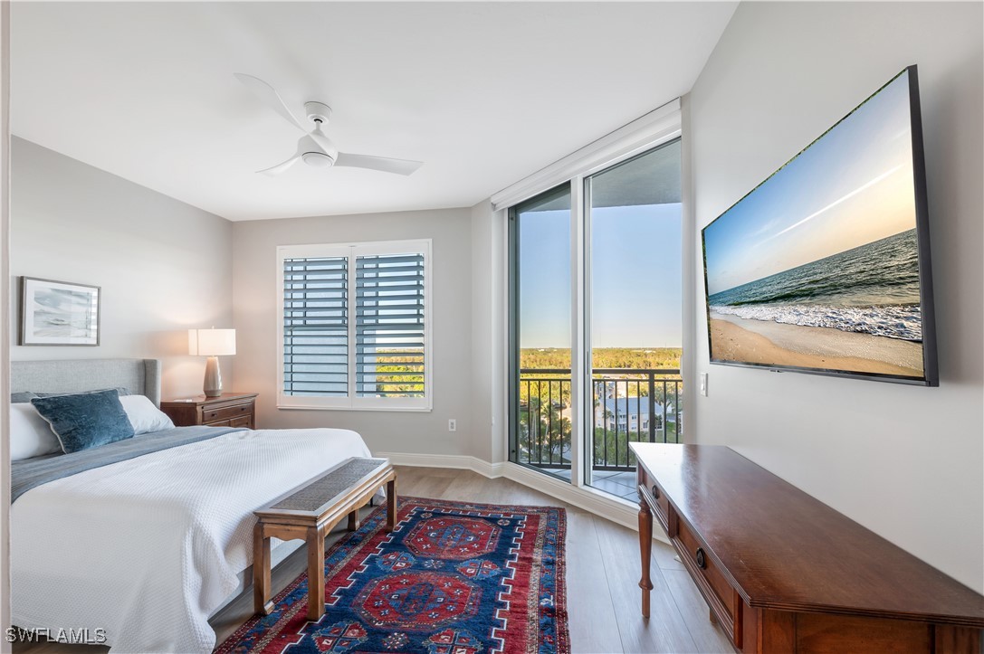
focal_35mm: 14
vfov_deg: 81.1
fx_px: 382
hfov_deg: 104.3
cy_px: 327
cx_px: 492
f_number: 11
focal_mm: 14
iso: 125
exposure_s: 1/5
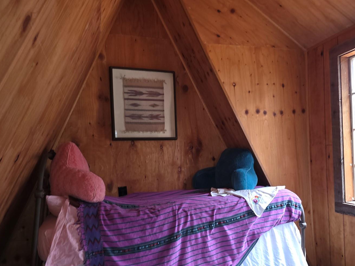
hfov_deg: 63.1
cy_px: 154
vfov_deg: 49.6
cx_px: 204
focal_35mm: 28
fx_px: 287
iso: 2500
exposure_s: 1/12
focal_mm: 6.3
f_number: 1.7
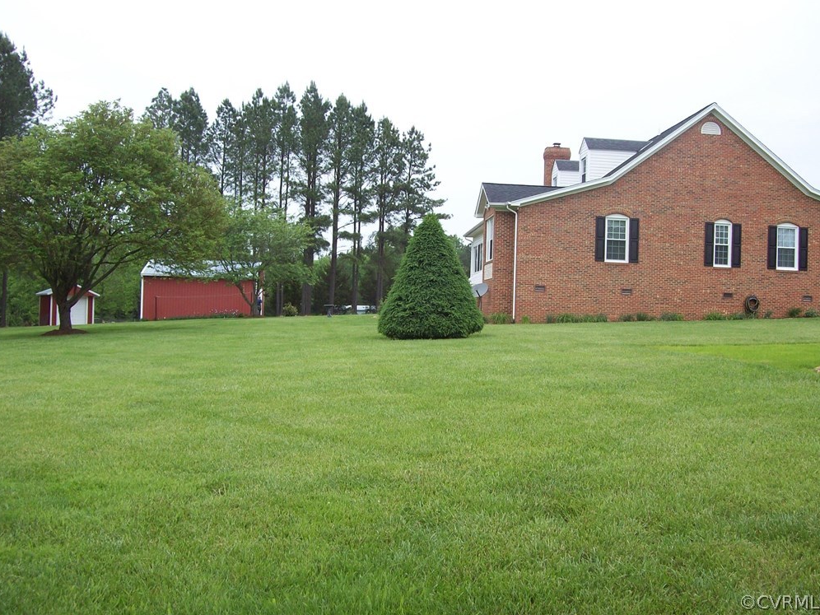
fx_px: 876
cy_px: 300
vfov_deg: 38.7
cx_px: 413
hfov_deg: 50.1
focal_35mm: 37
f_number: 4.8
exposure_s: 1/272
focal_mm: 6
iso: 80
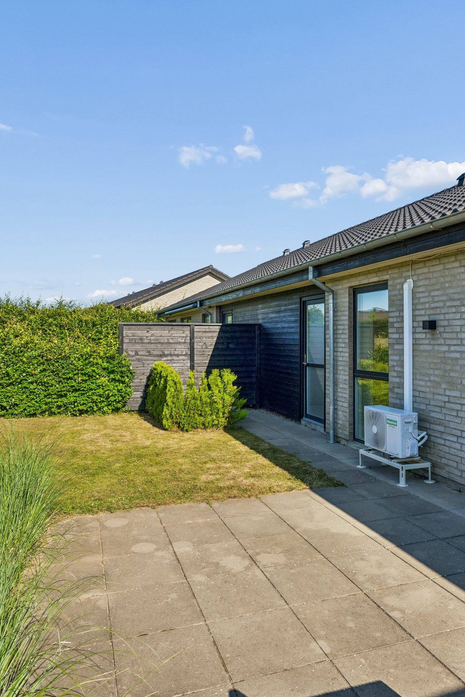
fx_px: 484
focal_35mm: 25
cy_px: 351
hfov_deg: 51.2
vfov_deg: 71.5
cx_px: 254
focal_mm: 16
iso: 320
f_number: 6.3
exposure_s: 1/1250
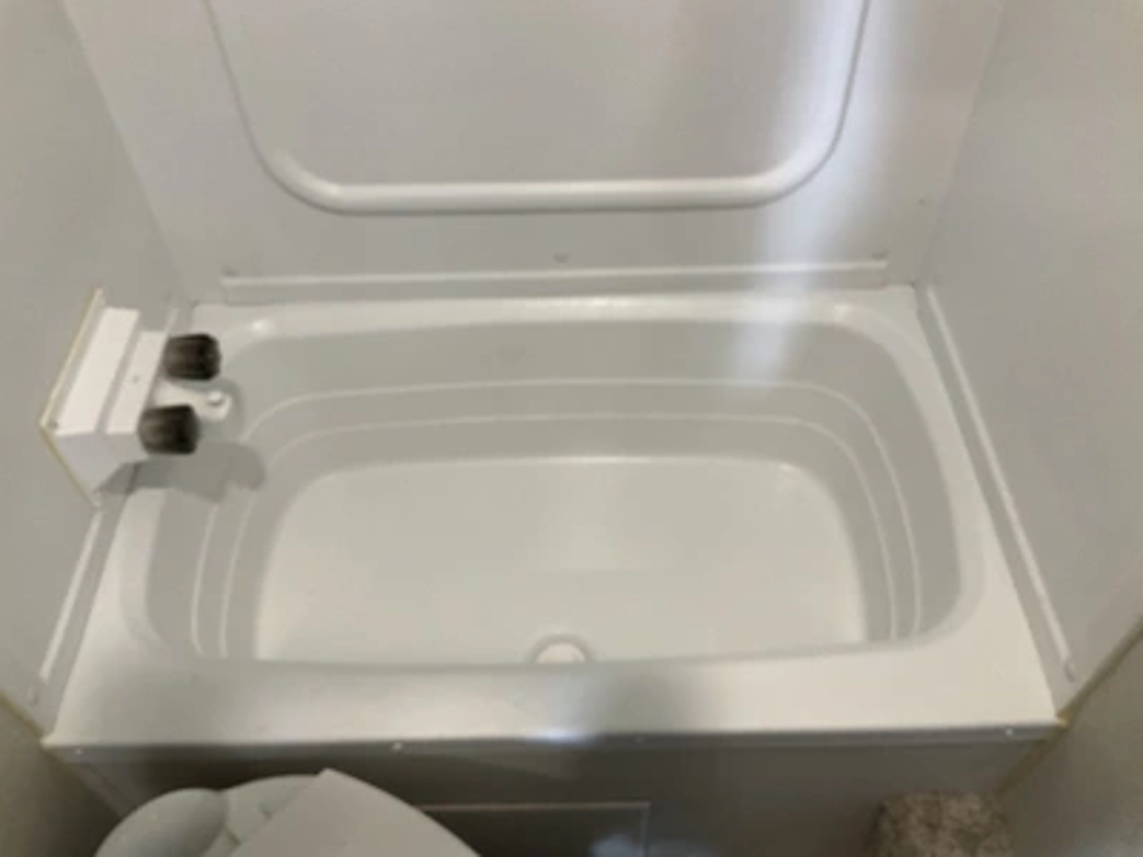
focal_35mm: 29
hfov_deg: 61.7
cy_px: 428
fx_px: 958
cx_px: 572
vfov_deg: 48.2
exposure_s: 1/60
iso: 125
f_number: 1.8
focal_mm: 3
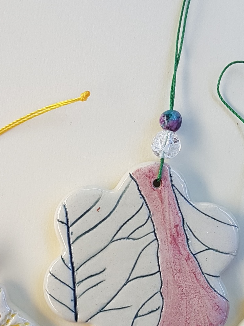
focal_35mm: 63
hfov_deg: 23.3
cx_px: 126
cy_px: 242
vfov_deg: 30.3
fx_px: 592
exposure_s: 1/310
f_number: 1.7
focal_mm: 4.2
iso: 40
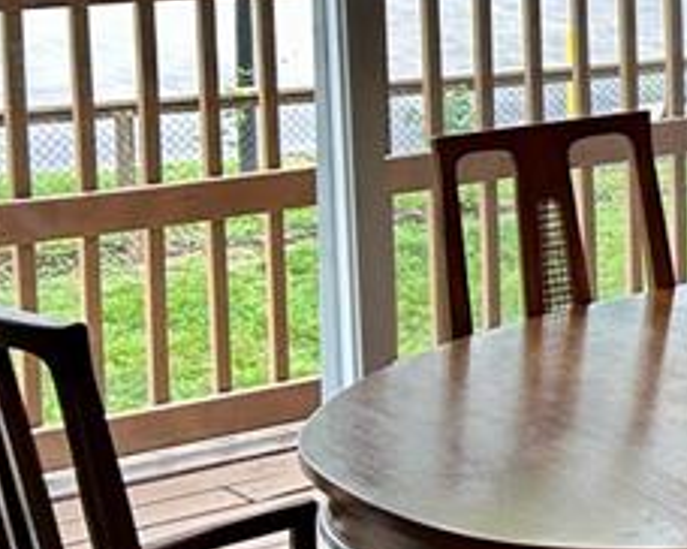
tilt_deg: -7.5
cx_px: 1338
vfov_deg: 13.3
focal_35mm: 114
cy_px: 15
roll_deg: -0.9
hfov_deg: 14.3
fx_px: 2316
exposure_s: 1/120
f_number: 1.5
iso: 80
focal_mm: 5.7
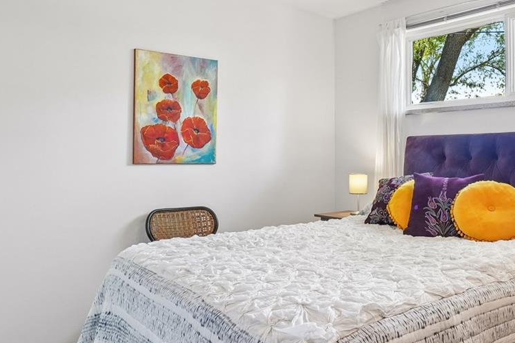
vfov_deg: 41.1
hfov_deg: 57.4
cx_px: 343
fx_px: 458
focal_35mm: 32
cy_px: 168
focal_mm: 10
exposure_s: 1/10
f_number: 8
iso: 400
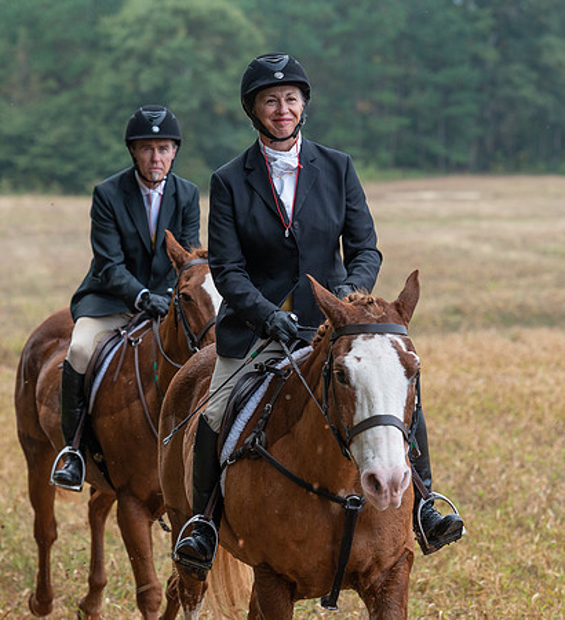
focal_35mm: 165
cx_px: 310
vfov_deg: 11.1
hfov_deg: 10.1
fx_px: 3196
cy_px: 301
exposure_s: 1/500
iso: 500
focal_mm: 120
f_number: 4
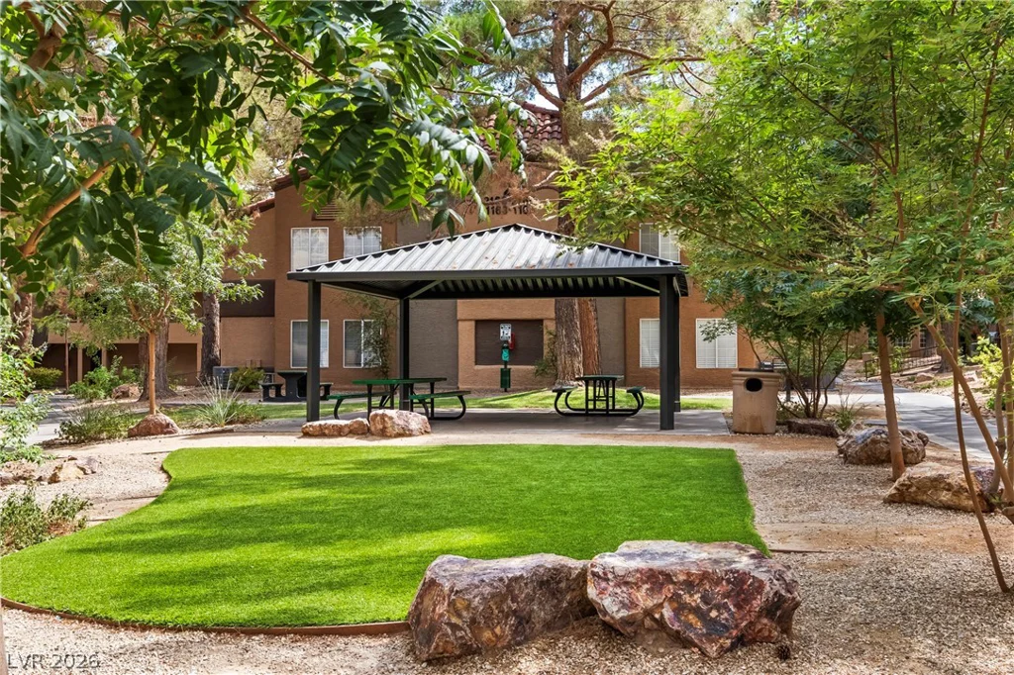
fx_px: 1098
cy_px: 338
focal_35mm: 39
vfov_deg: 34.2
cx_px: 507
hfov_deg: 49.6
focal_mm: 26
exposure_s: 1/2500
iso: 400
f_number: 8
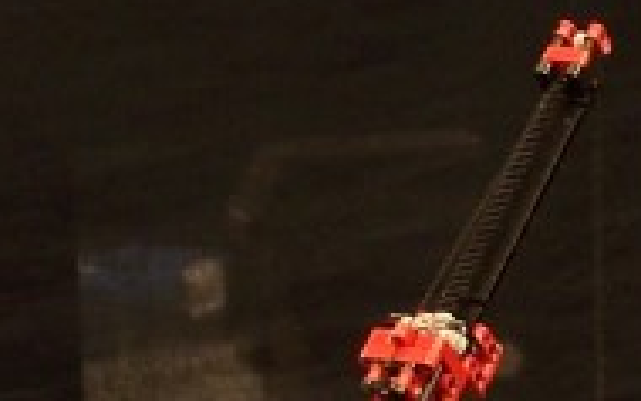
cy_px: 465
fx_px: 5593
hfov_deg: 6.5
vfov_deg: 4.1
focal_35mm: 320
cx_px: 904
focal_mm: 9.3
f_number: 3.1
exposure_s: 1/2
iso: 80
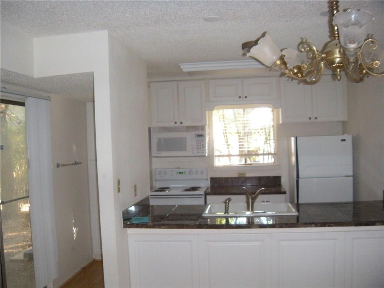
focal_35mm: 35
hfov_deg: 52.6
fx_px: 388
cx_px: 192
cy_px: 144
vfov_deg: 40.7
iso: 400
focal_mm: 5.9
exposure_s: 1/30
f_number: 3.8
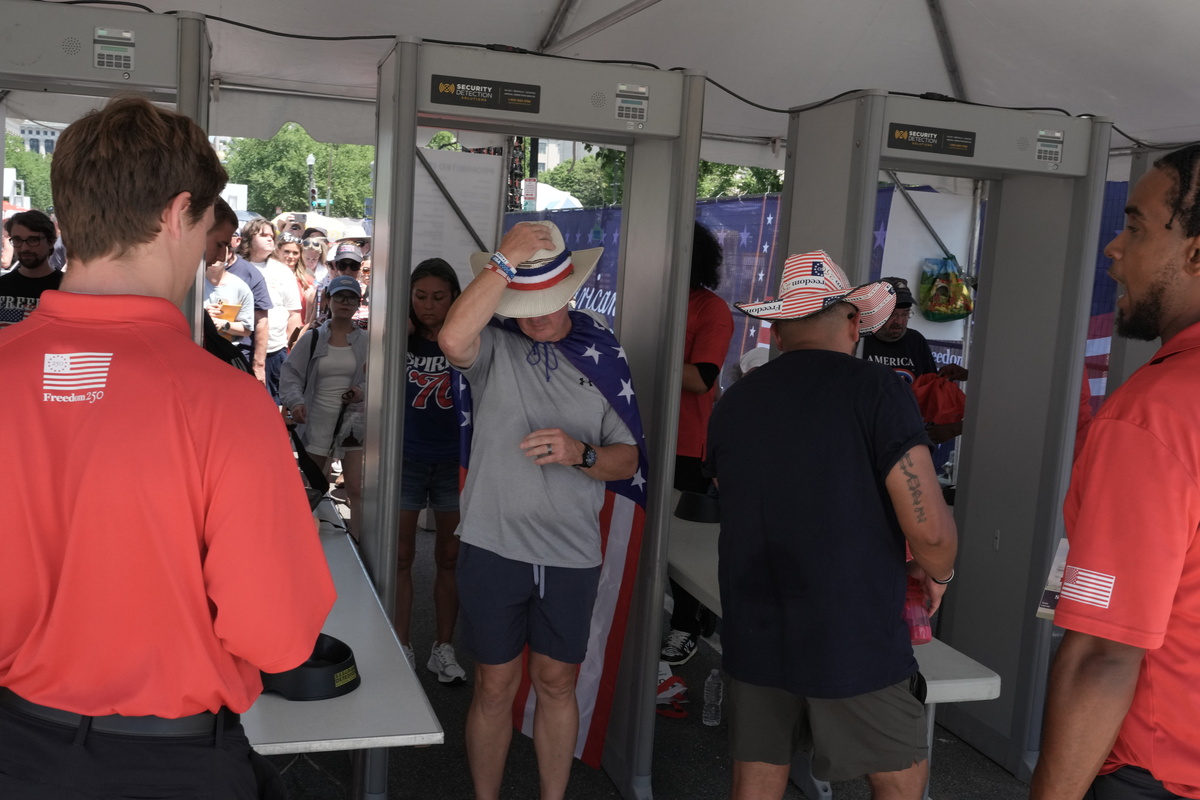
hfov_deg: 54.4
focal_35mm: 35
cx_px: 600
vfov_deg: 37.9
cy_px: 400
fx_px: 1167
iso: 1600
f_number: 13
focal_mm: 35
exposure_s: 1/500
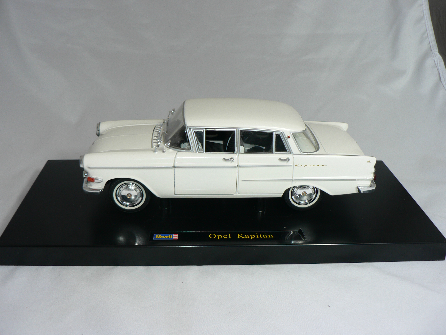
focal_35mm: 36
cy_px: 168
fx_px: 464
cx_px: 223
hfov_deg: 51.4
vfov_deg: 39.7
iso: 80
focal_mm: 6
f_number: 2.8
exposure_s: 1/60
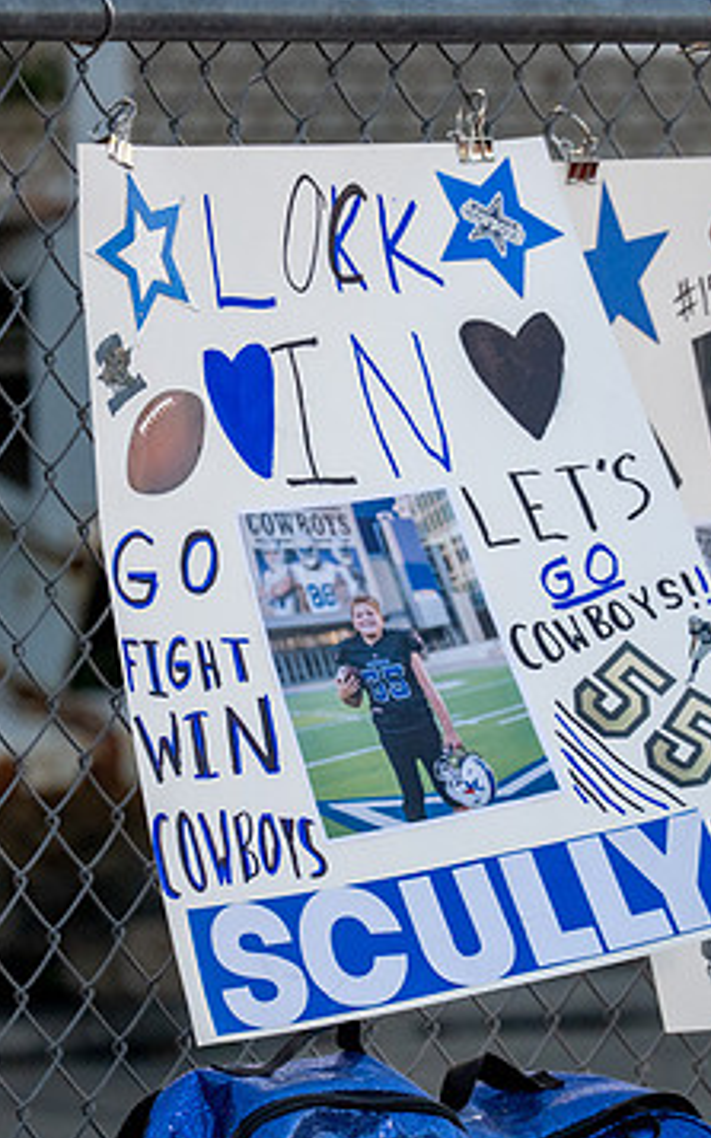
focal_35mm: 472
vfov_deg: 4.5
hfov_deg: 2.8
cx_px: 512
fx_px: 14639
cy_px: 690
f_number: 2.8
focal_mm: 178
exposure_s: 1/1250
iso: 1000
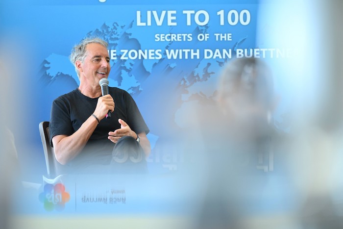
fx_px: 1715
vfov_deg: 7.6
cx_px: 172
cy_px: 114
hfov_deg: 11.4
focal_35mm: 180
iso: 1000
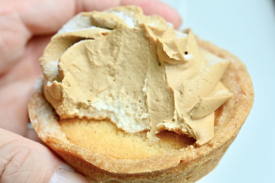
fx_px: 458
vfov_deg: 22.6
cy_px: 92
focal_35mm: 60
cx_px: 138
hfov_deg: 33.4
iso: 6400
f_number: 10
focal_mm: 60
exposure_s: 1/160
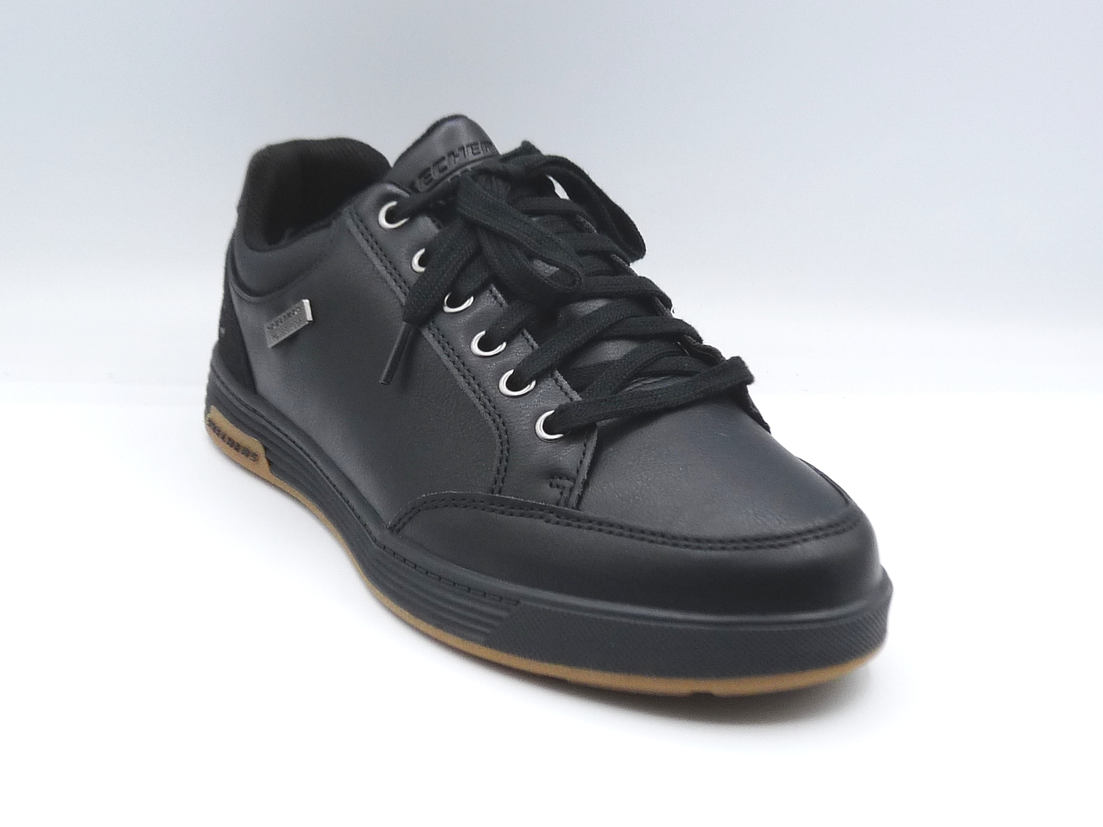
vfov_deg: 28.6
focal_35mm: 51
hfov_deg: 37.5
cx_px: 552
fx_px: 1625
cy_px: 414
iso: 100
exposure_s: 1/200
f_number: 4
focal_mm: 5.1
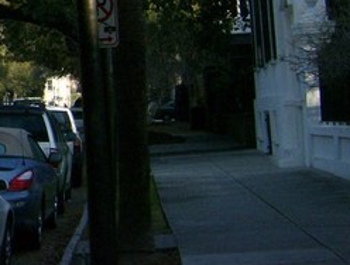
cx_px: -191
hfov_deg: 14.8
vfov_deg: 12.1
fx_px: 1238
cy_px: -3
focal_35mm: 122
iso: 100
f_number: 4.7
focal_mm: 6
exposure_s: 1/382
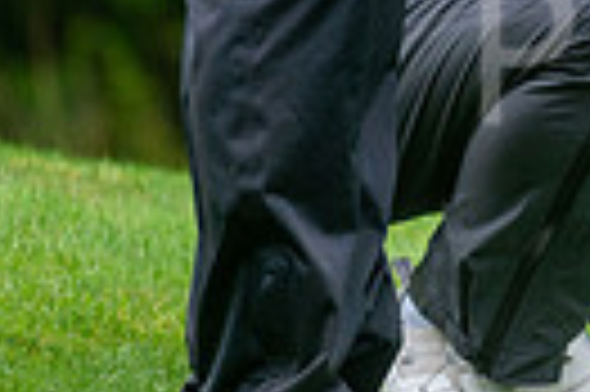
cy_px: -160
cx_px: 1063
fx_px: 21737
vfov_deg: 1.0
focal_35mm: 1328
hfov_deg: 1.6
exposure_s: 1/400
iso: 400
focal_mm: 300
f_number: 4
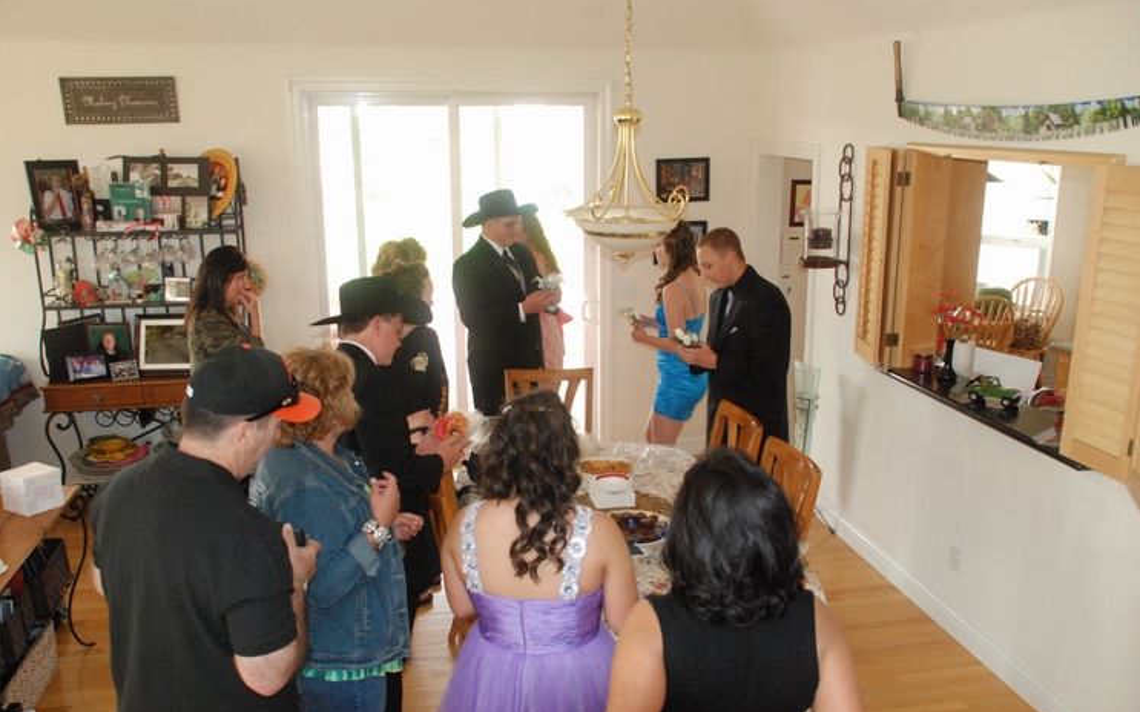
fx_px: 1056
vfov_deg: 37.2
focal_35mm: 34
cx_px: 574
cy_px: 379
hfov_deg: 56.7
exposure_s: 1/100
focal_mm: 22
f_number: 5.6
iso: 1600
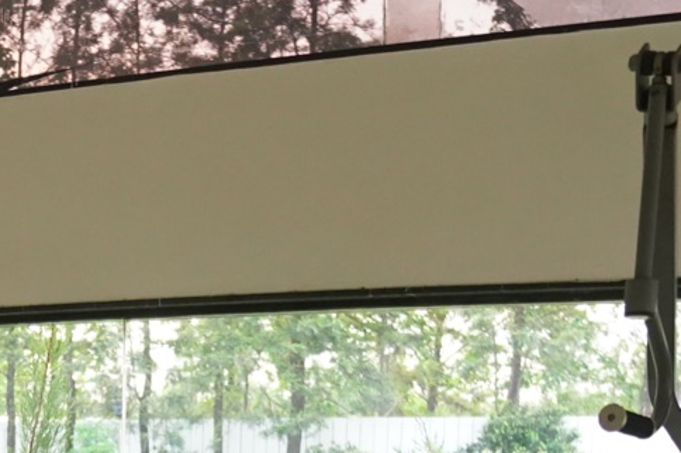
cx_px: 107
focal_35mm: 72
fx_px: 1361
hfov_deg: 27.4
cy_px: 779
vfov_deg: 16.3
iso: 4000
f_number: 2.8
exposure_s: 1/60
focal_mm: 17
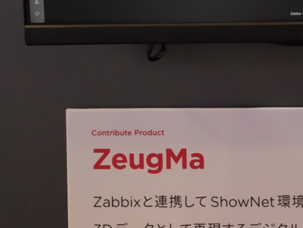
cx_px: 290
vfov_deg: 11.2
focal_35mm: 130
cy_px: -36
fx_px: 1139
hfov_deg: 14.9
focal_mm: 22
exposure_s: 1/60
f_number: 6.3
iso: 2000
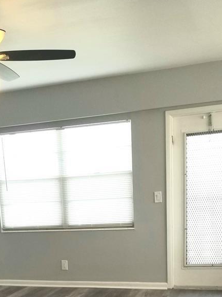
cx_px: 64
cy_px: 294
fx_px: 462
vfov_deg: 32.8
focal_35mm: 54
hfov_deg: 26.8
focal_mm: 4.3
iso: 80
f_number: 1.7
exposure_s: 1/120
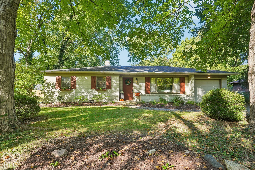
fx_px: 149
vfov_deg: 59.5
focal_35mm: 21
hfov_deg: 81.2
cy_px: 85
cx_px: 128
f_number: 8
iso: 100
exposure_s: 1/40
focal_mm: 21
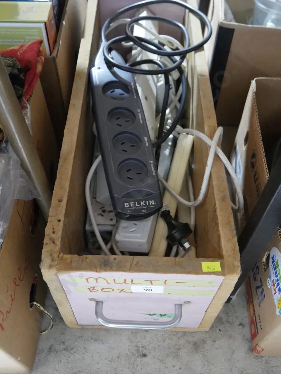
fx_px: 368
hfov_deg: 41.8
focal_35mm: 34
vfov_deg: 53.9
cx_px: 140
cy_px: 187
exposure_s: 1/40
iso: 3200
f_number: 4
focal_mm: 17
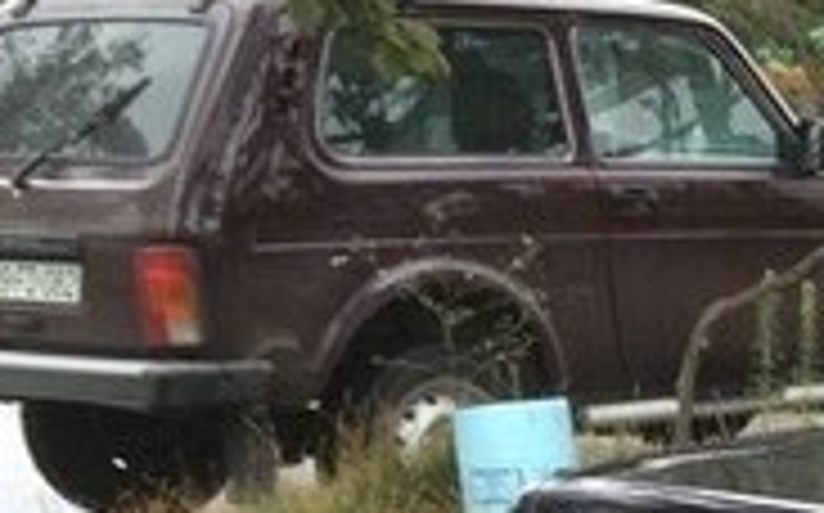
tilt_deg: -15.7
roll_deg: -0.3
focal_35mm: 111
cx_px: 1418
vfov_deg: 11.1
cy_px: 857
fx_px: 2490
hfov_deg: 16.2
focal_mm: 4.15
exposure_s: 1/100
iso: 32
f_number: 2.2
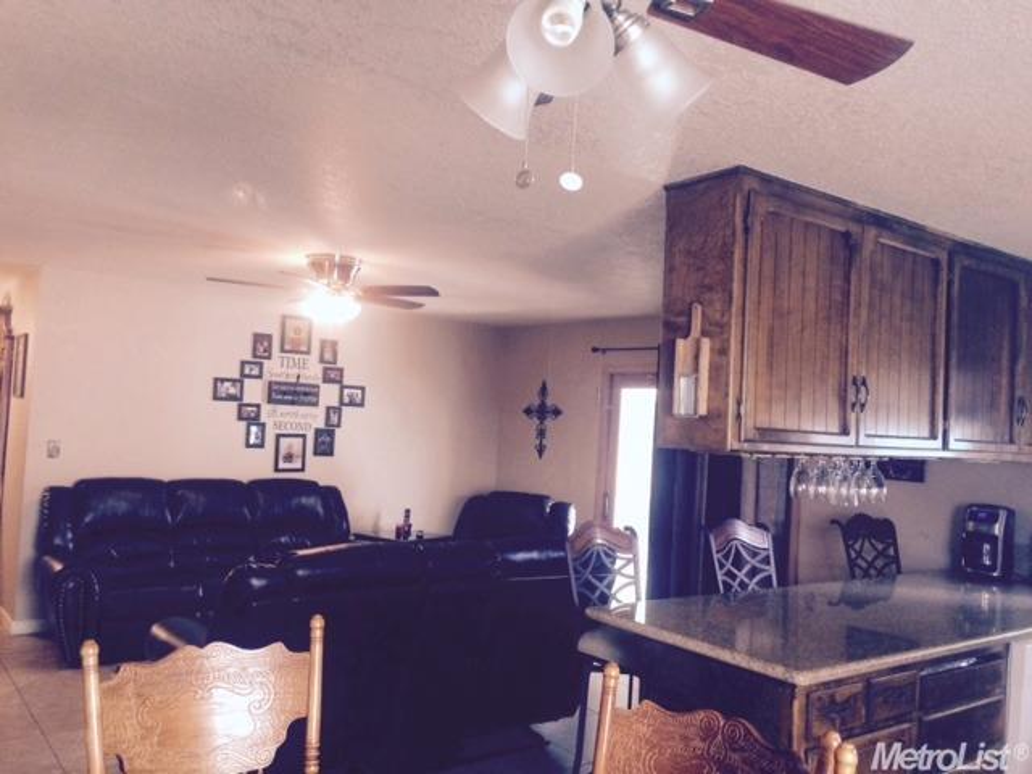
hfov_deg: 61.7
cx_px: 516
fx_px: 865
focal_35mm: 29
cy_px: 387
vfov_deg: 48.2
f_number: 2.2
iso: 200
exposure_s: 1/30
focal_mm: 4.15
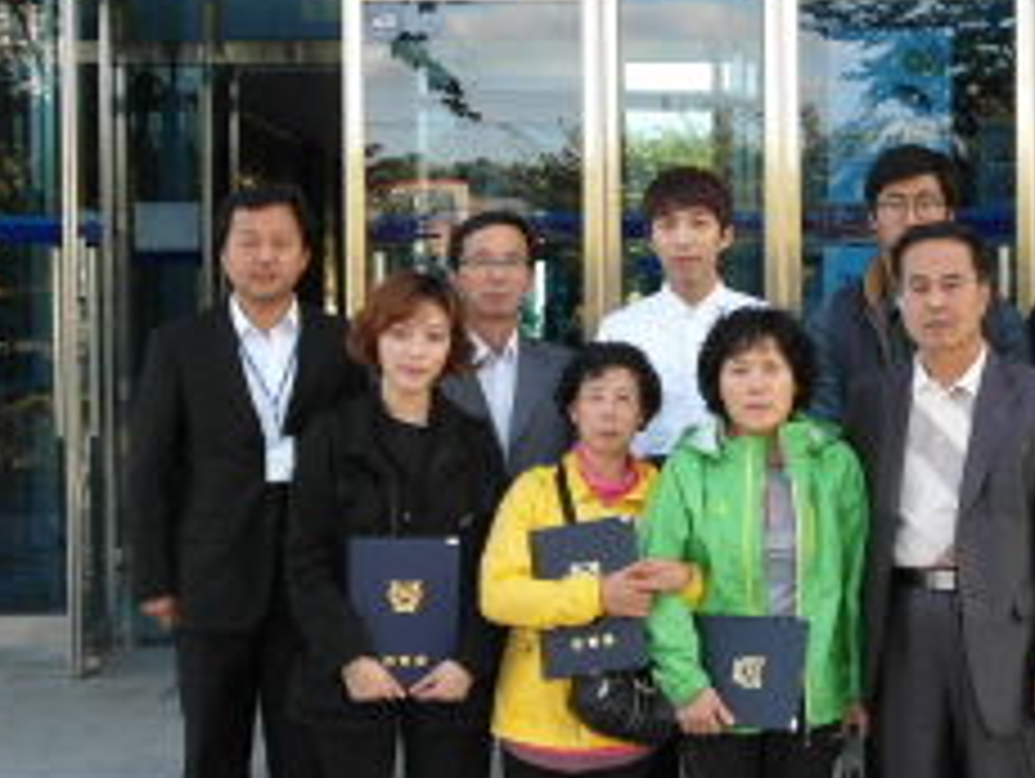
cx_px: 706
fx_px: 2275
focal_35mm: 76
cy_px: 380
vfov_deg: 19.4
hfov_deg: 25.5
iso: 100
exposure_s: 1/60
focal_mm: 6.5
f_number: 4.2
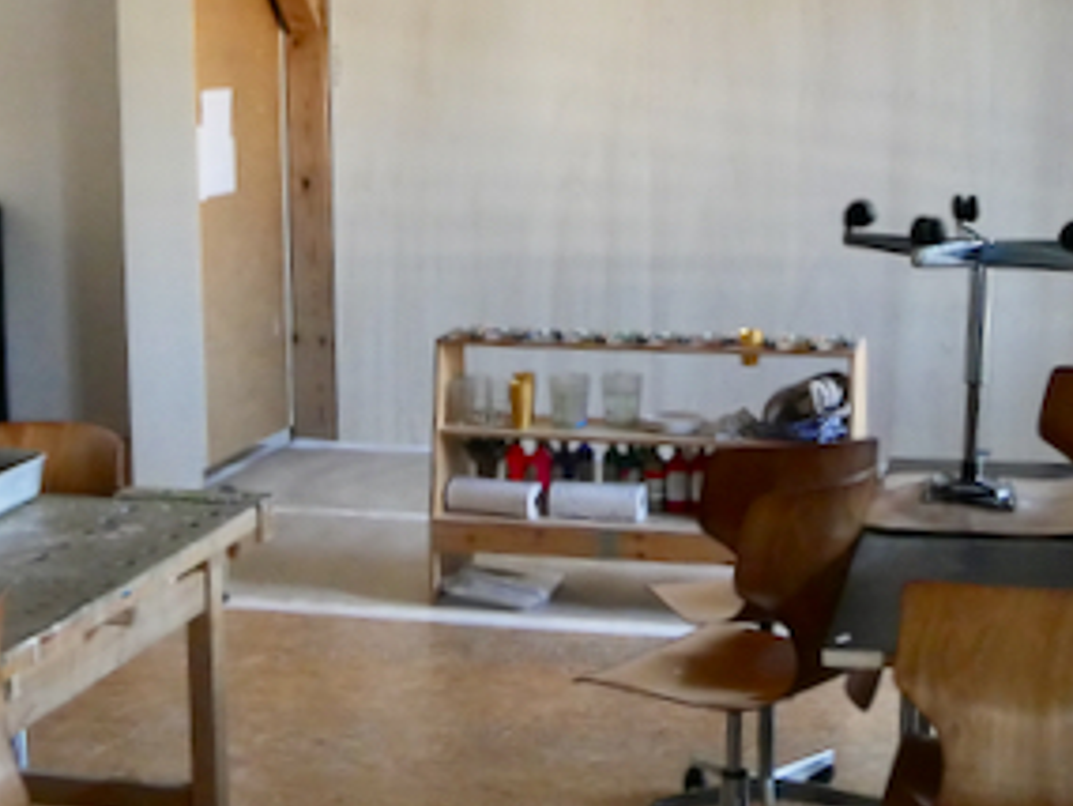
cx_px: 644
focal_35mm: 59
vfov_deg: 24.5
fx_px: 1830
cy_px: 186
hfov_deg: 32.6
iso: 3200
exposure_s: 1/125
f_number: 3.5
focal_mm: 14
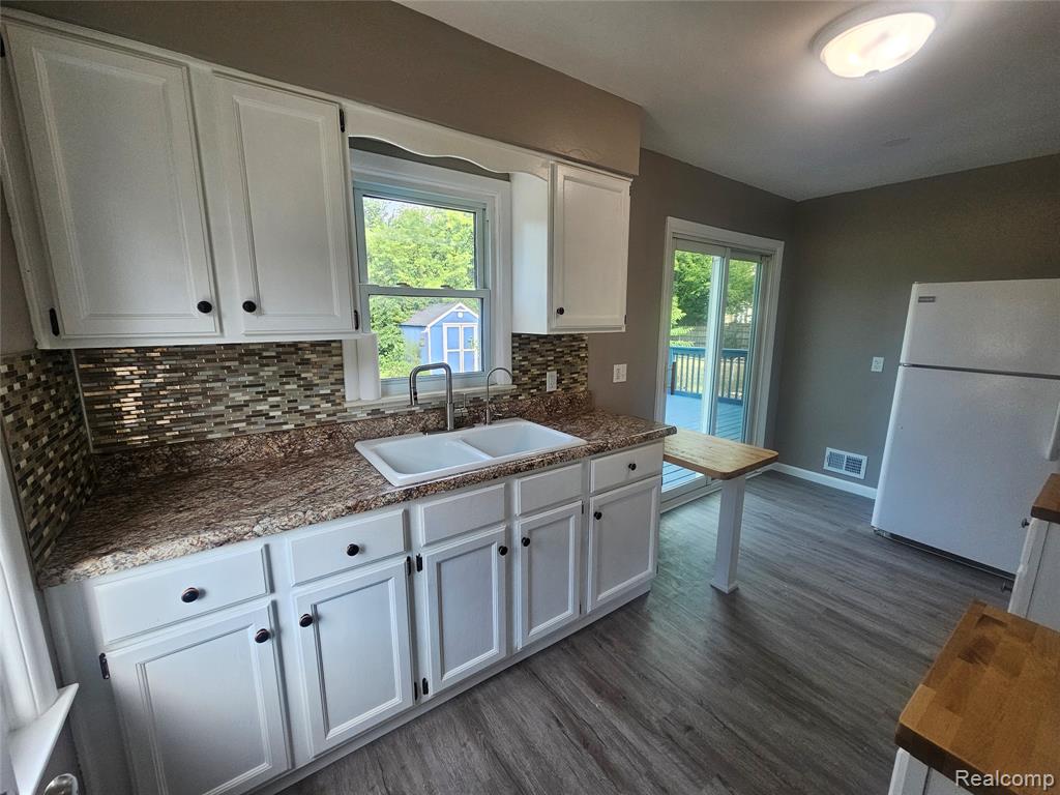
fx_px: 398
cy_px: 398
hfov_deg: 106.2
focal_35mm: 13
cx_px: 530
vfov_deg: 89.9
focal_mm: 2.2
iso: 125
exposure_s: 1/207
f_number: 2.2
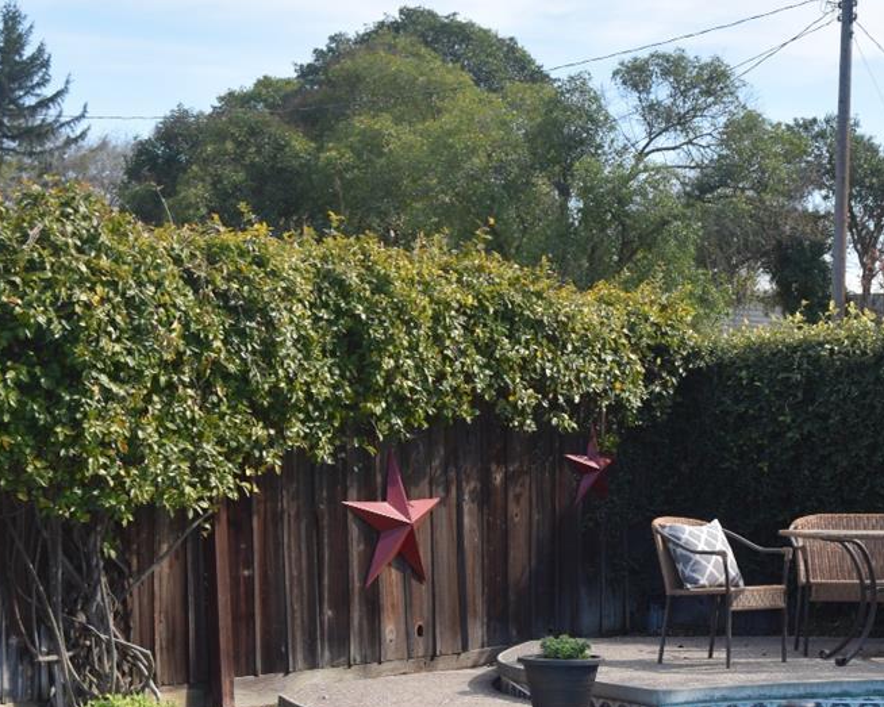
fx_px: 2197
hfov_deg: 22.5
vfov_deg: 18.1
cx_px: 692
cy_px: 557
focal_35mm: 84
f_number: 6.3
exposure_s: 1/160
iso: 100
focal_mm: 26
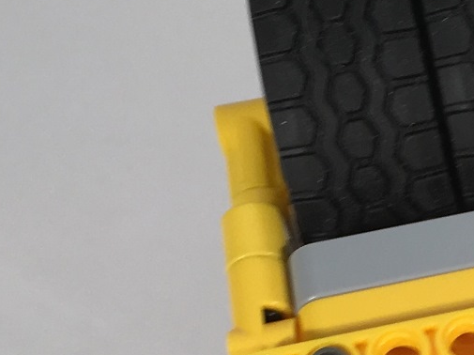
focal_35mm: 139
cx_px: 751
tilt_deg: -45.5
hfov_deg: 13.3
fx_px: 1902
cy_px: 417
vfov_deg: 10.5
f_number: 2.2
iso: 25
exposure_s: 1/60
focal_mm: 4.15
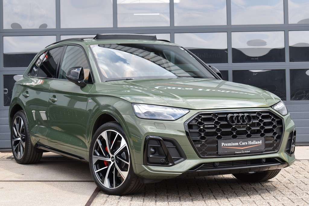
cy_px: 103
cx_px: 154
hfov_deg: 26.0
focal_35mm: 78
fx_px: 670
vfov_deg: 17.5
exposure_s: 1/250
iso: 280
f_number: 8
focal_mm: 52
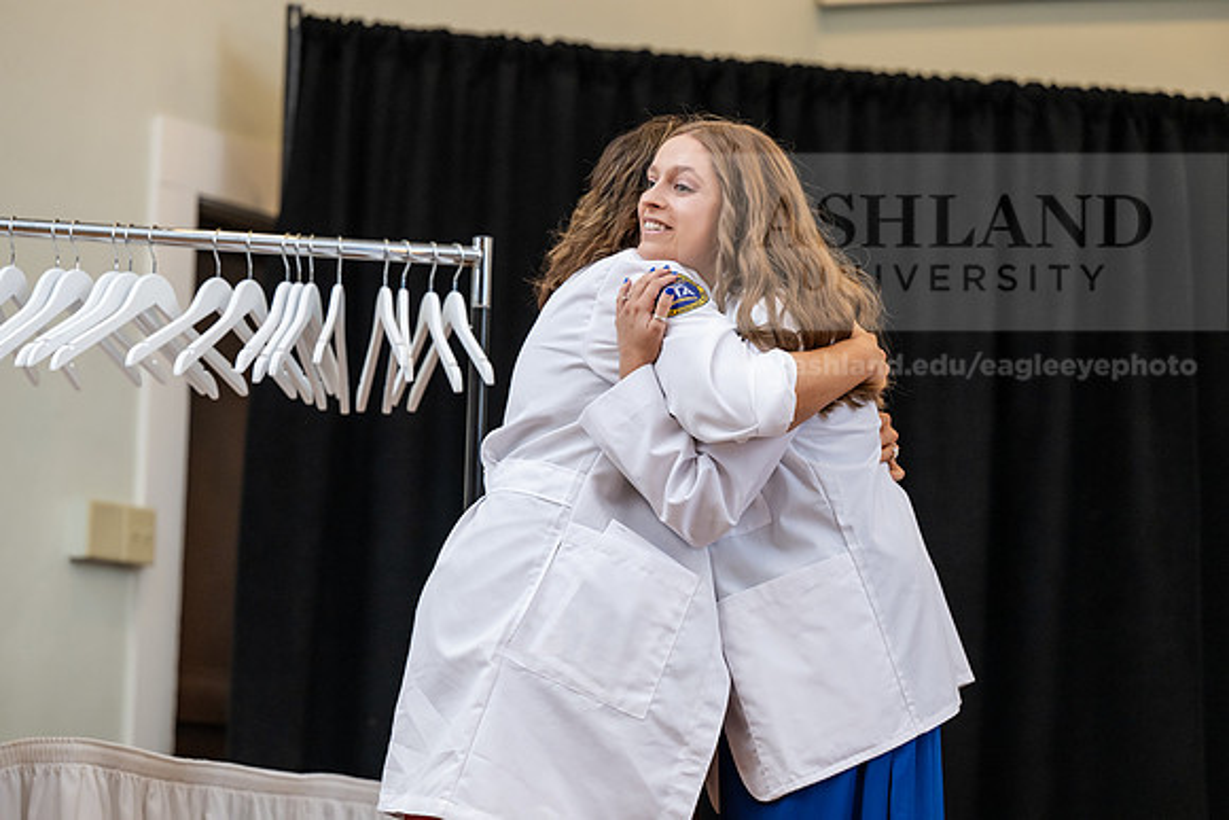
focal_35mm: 135
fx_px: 4610
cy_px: 410
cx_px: 614
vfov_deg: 10.2
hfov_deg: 15.2
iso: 1600
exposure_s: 1/200
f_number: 3.5
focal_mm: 135
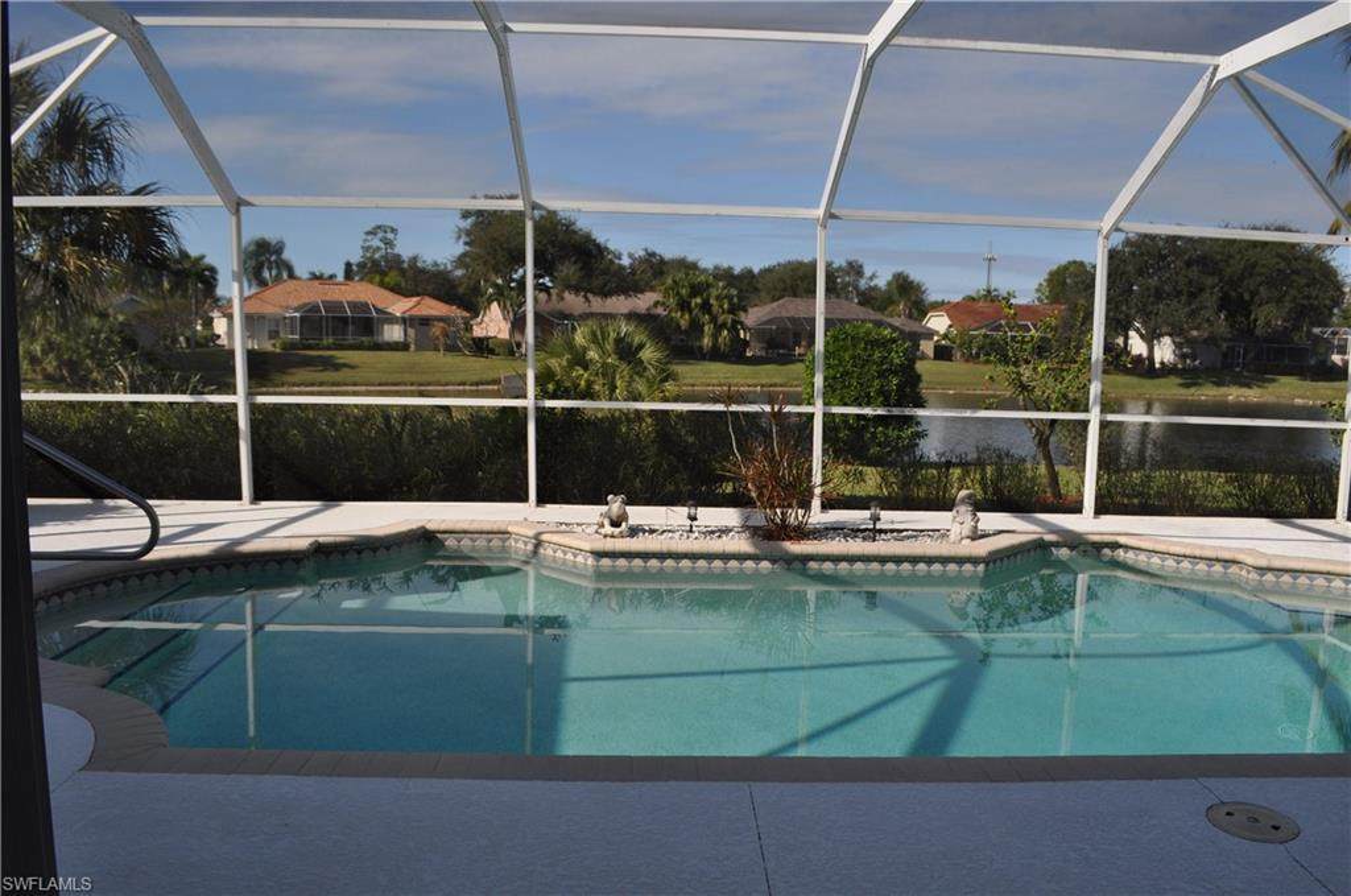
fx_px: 1011
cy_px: 448
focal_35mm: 27
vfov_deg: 47.8
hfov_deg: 67.5
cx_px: 676
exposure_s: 1/320
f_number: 9
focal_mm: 18
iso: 200
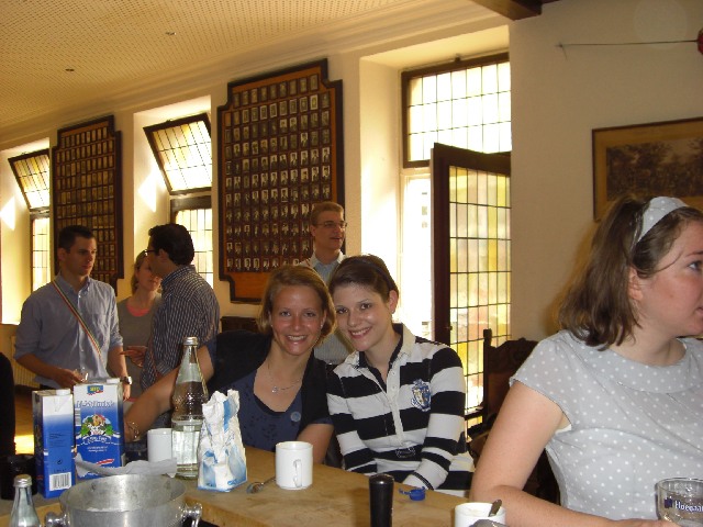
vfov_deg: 37.7
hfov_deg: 49.0
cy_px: 264
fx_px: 772
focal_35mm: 38
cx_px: 352
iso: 100
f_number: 2.7
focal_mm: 6.2
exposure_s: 1/125
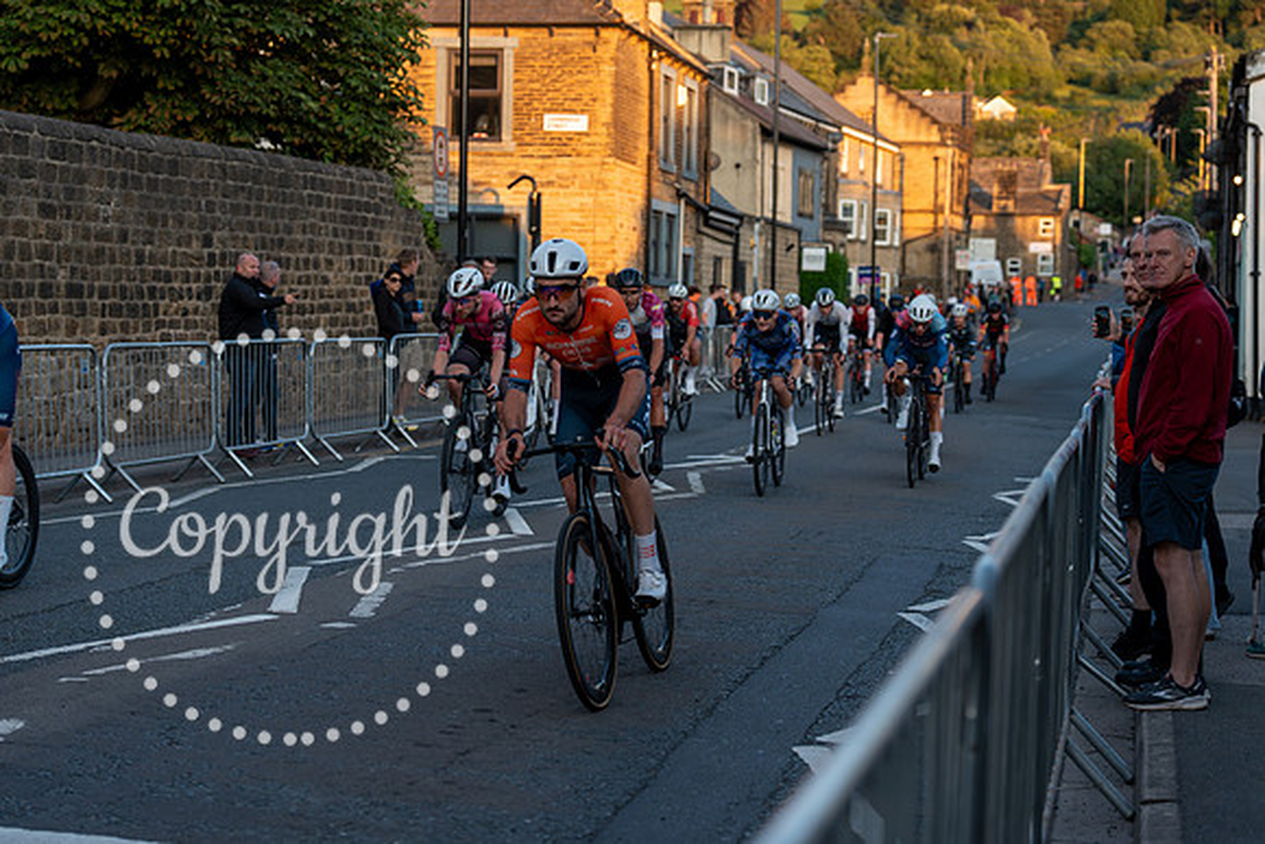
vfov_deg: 19.5
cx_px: 632
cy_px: 422
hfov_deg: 28.8
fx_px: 2460
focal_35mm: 70
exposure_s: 1/800
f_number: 3.5
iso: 1000
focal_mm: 70
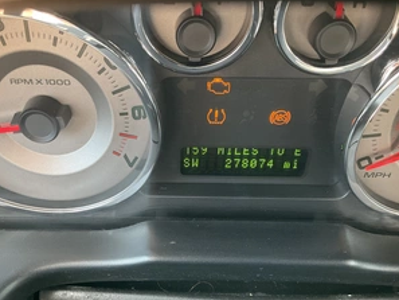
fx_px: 450
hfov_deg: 47.8
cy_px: 192
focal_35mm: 39
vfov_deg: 36.6
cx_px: 177
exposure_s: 1/60
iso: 125
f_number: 1.8
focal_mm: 3
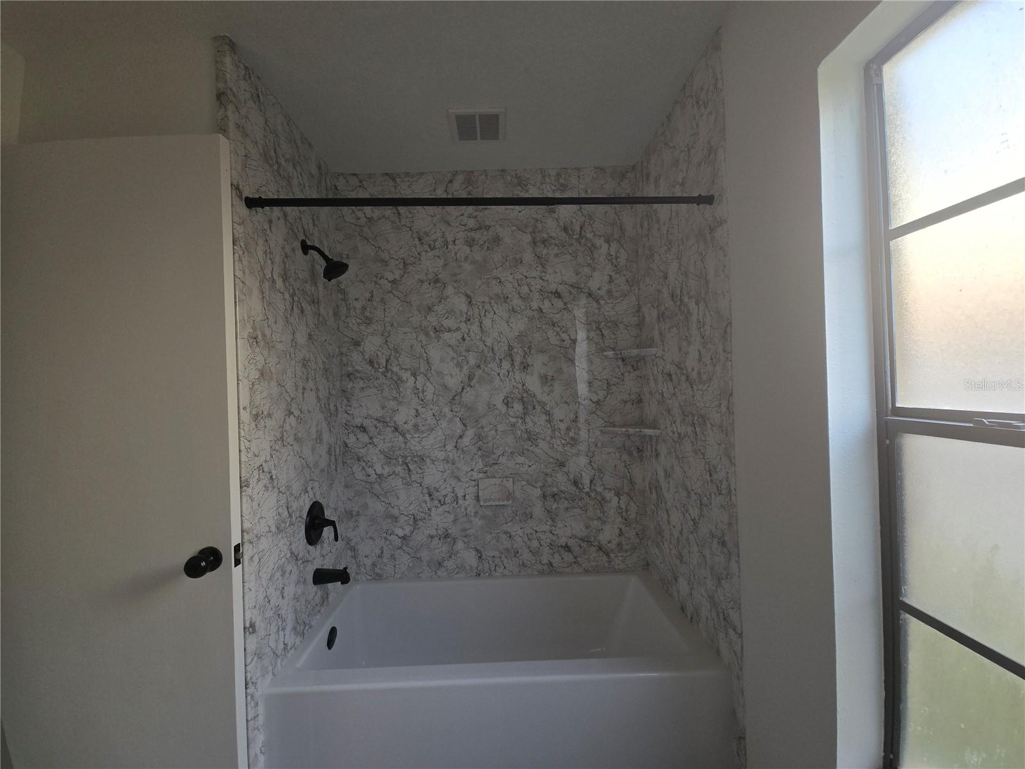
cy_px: 384
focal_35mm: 13
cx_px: 512
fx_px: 385
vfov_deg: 89.9
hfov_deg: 106.2
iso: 50
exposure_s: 1/144
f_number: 2.2
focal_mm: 2.2
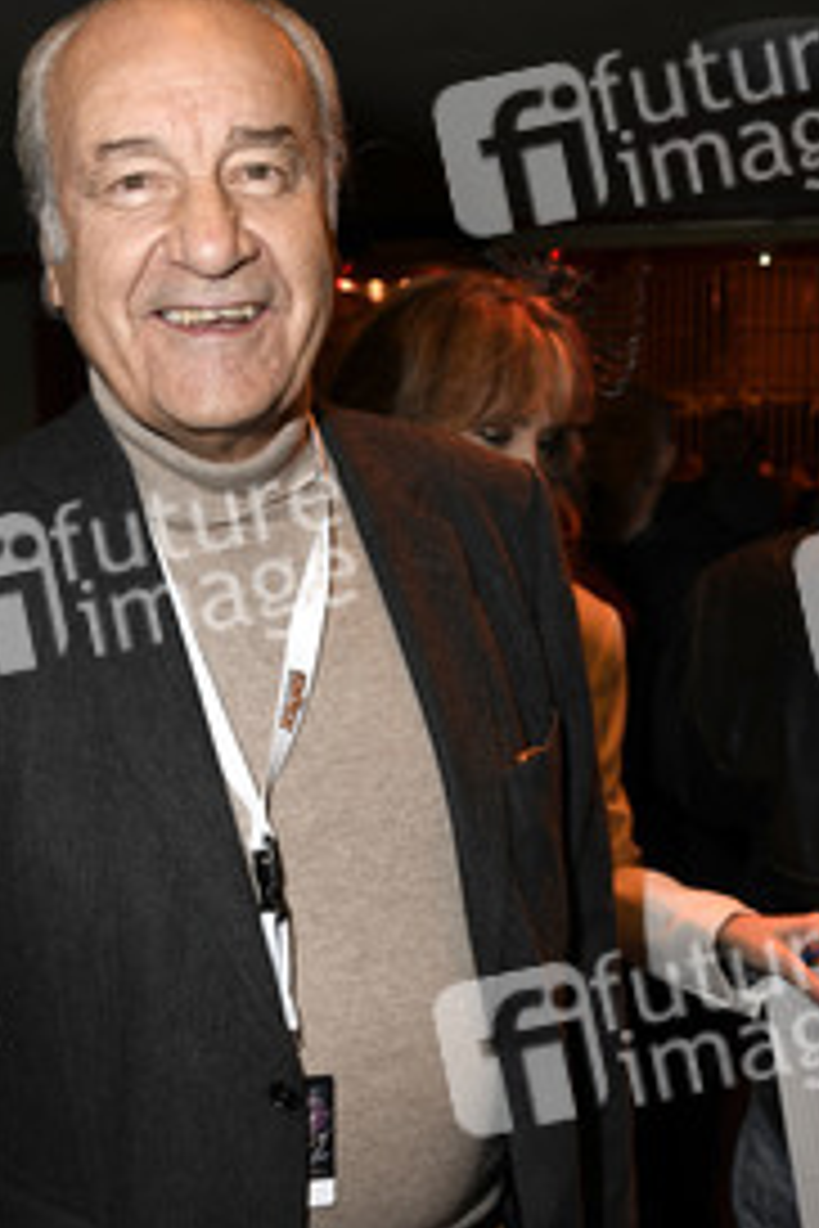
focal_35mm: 41
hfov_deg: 32.3
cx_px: 256
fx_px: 1399
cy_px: 805
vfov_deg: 46.8
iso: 1600
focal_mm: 28
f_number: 6.3
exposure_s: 1/125
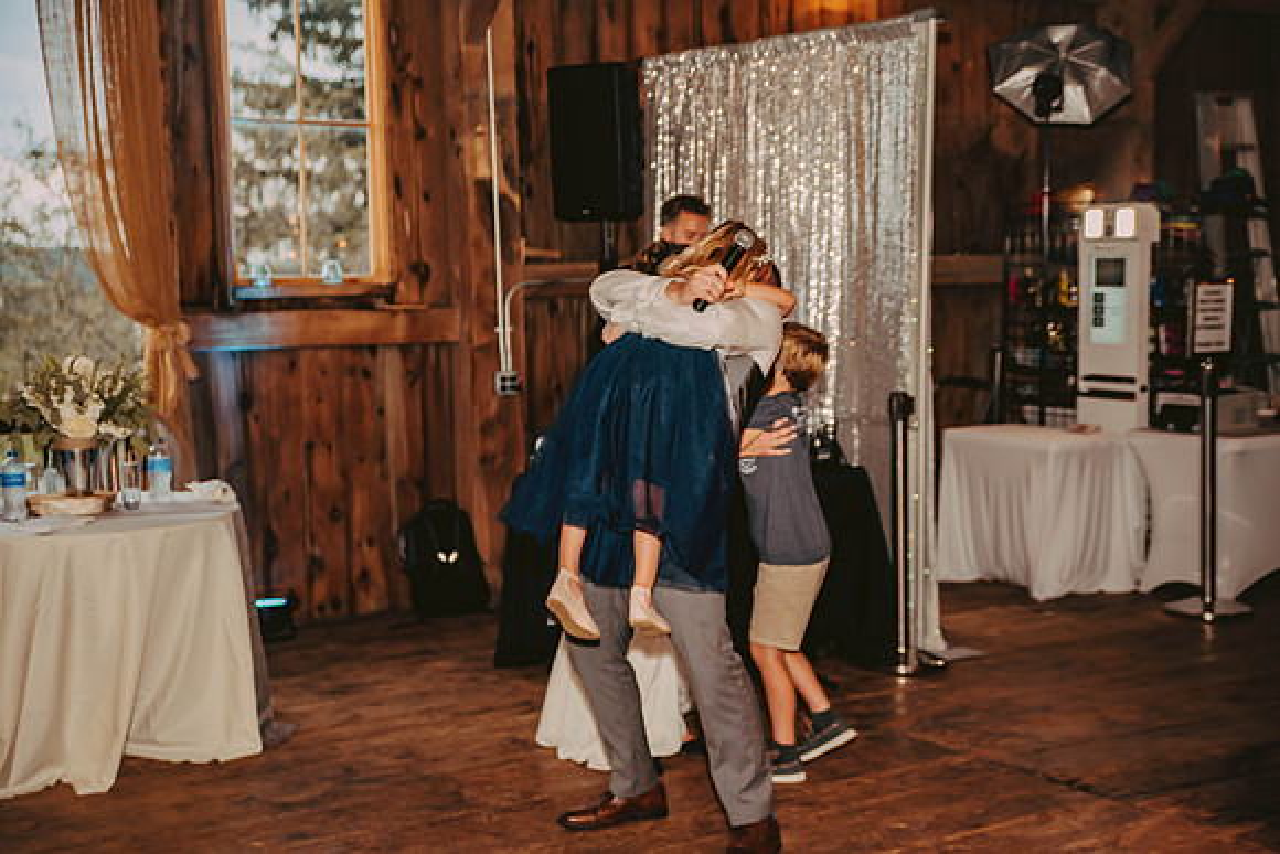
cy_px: 427
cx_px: 640
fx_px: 1849
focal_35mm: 52
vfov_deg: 26.0
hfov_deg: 38.2
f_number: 2.8
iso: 800
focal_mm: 52
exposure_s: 1/200
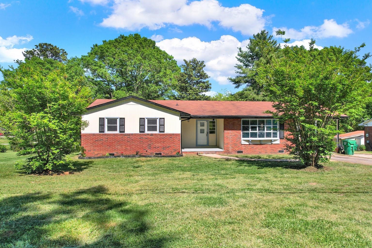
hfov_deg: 76.1
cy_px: 123
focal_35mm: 23
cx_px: 194
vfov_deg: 55.1
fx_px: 238
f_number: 2.8
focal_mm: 8.38
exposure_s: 1/2500
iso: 120
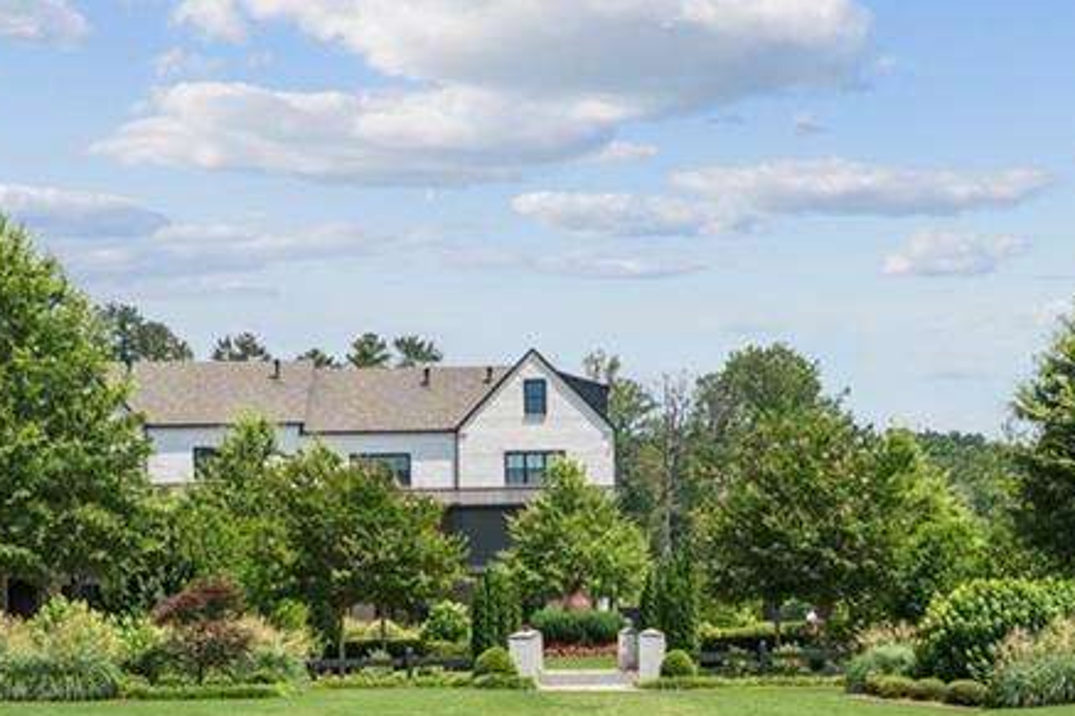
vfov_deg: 18.0
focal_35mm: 75
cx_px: 600
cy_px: 599
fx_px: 2239
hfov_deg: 27.0
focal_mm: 32
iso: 100
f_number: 8
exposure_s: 1/320
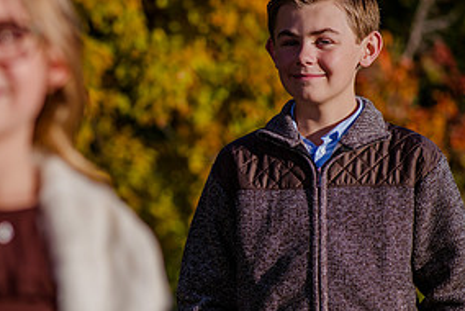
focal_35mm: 221
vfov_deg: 6.2
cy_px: 136
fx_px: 2857
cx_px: 111
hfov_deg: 9.3
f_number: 4
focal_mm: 105
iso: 100
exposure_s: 1/640
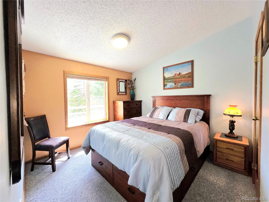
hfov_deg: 106.2
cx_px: 134
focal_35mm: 13
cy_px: 101
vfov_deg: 89.9
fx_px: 101
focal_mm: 2.2
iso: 32
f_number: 1.9
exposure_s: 1/60.2
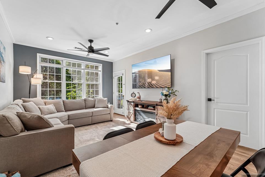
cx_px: 128
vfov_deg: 77.3
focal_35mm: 15
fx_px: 110
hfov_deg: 100.3
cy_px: 92
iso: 400
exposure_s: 1/30
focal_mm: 14
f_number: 8
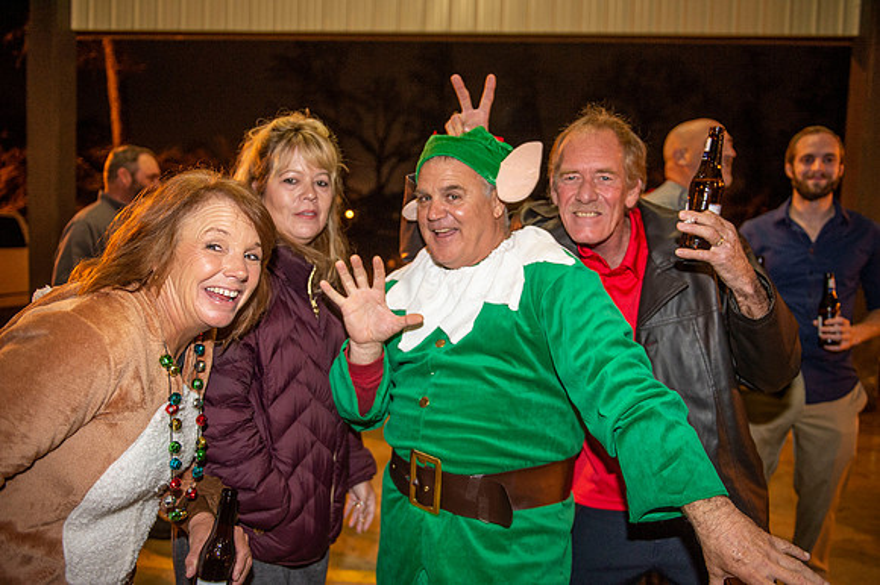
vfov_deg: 44.9
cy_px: 292
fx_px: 708
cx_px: 440
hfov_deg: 63.7
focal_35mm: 29
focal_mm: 29
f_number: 2.8
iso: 1600
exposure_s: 1/60
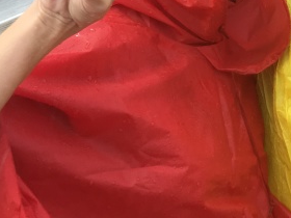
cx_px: 364
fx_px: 698
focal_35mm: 83
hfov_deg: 21.6
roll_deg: +8.9
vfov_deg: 17.2
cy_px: -19
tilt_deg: -16.0
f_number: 2.2
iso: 40
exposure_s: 1/120
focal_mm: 4.15
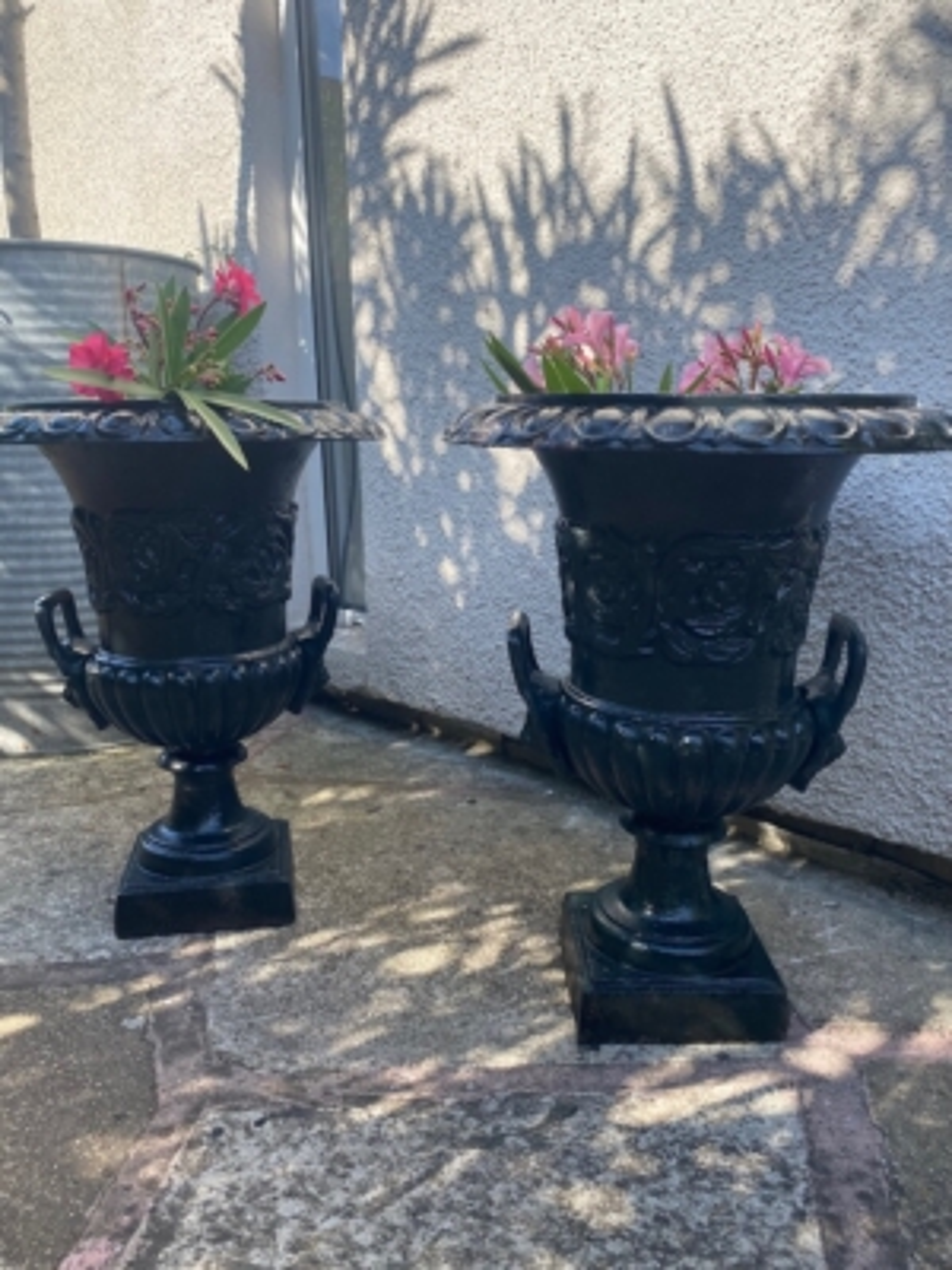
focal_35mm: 26
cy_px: 635
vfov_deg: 67.3
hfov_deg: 53.1
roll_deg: -1.4
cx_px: 476
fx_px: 953
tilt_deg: -10.9
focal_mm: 4.25
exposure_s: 1/715
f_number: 1.8
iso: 32
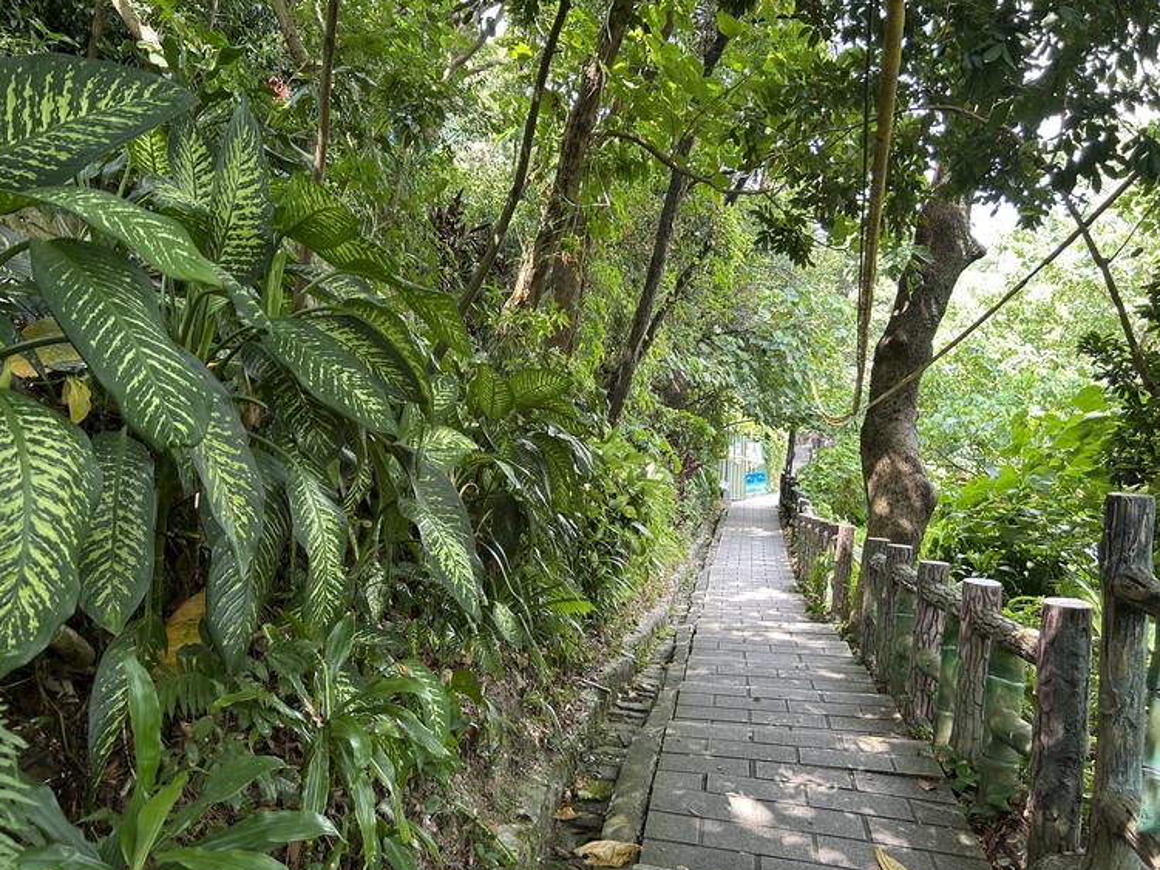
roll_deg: +0.9
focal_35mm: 27
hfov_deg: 65.3
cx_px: 565
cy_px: 450
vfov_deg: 51.3
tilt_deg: -3.9
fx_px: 905
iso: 64
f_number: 1.5
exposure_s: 1/121
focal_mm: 5.7
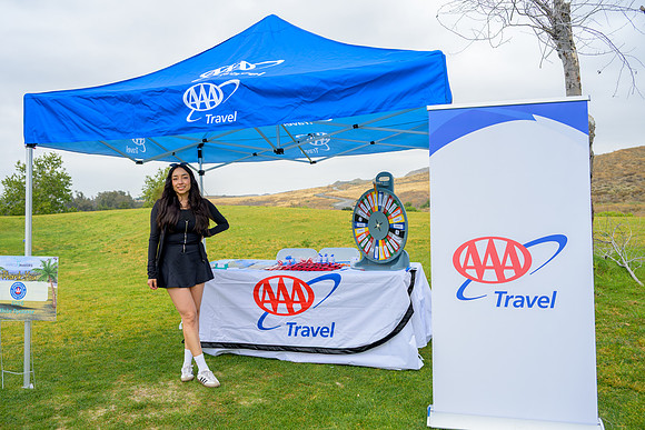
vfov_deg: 42.3
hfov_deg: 60.3
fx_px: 556
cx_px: 322
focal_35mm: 31
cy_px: 215
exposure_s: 1/200
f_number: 4
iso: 100
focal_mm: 31
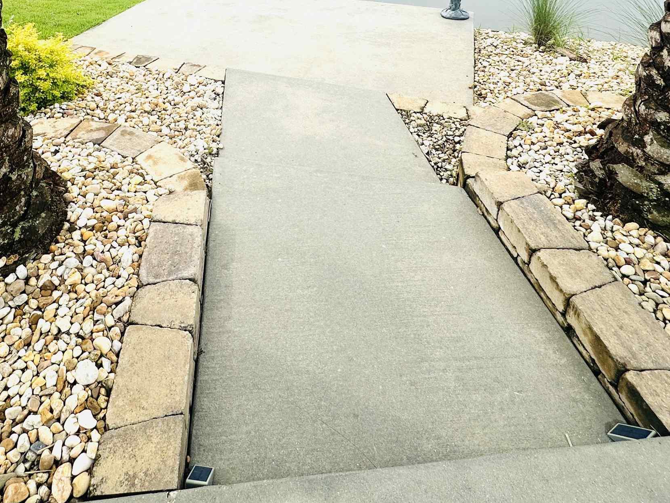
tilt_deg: -23.0
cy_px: 39
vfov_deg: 47.1
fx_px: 503
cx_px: 278
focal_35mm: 26
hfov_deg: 66.8
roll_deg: +0.4
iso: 40
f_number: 2.2
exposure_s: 1/1401
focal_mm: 2.22
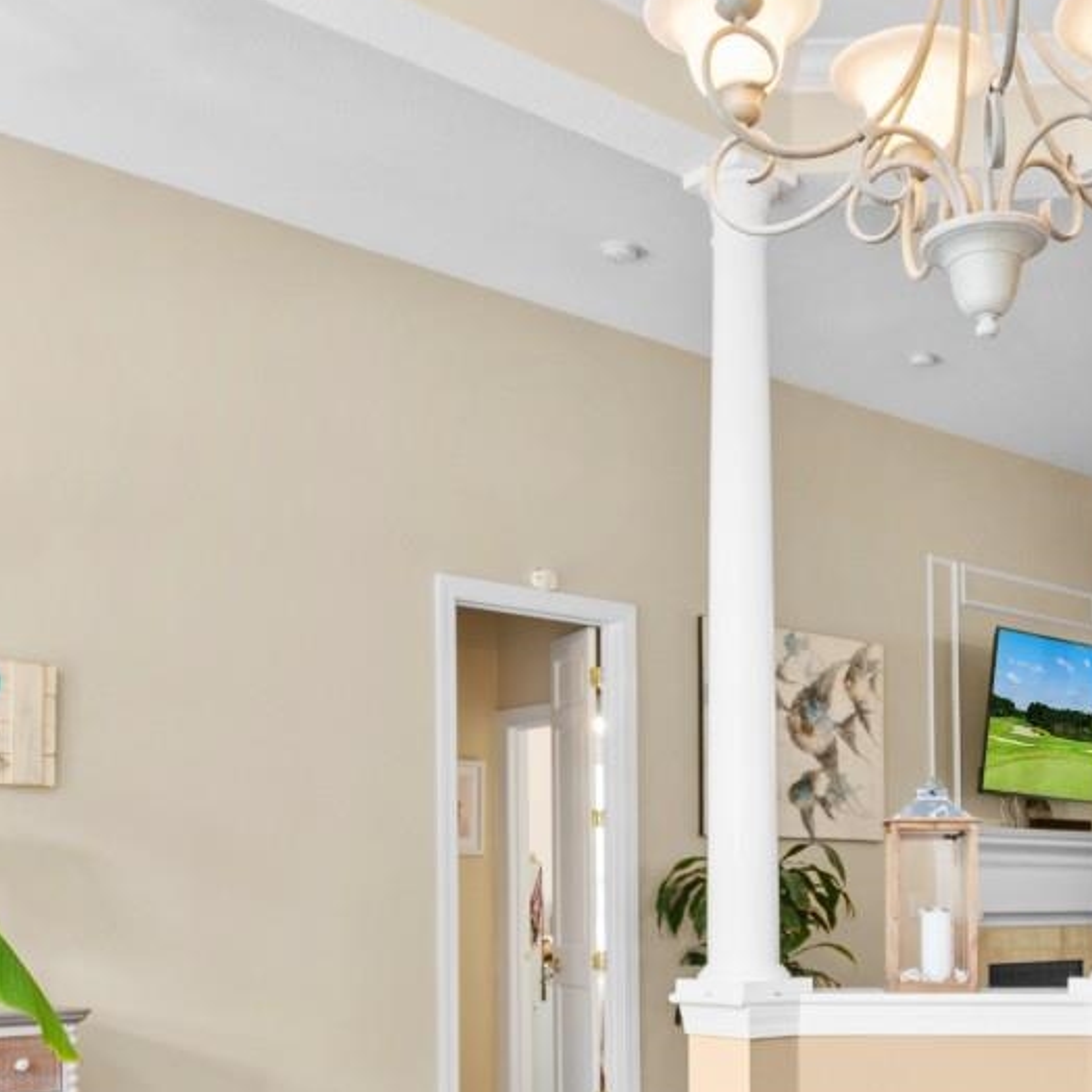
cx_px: 704
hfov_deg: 39.7
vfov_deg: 38.4
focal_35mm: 42
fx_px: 1499
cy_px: 892
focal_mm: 11
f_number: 4.8
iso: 100
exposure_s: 1/4
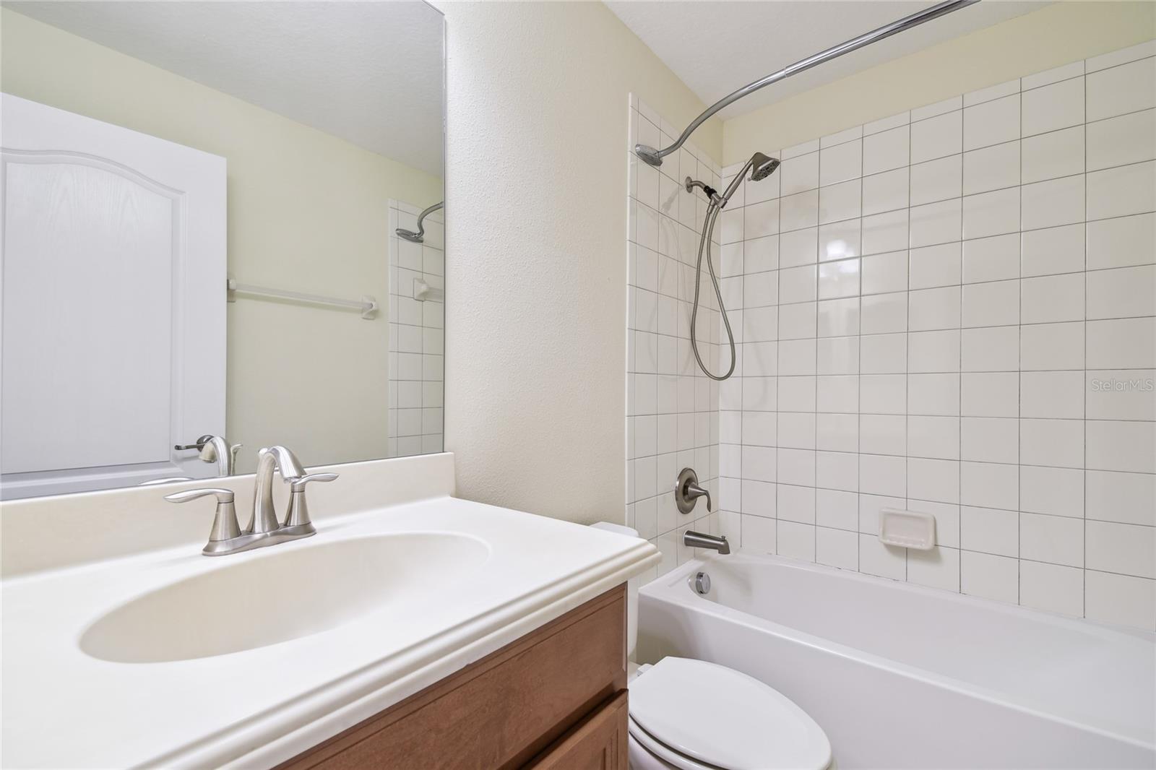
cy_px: 385
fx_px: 482
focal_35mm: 15
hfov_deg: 100.4
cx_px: 578
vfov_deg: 77.3
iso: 100
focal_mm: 10
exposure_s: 1/4
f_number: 7.1
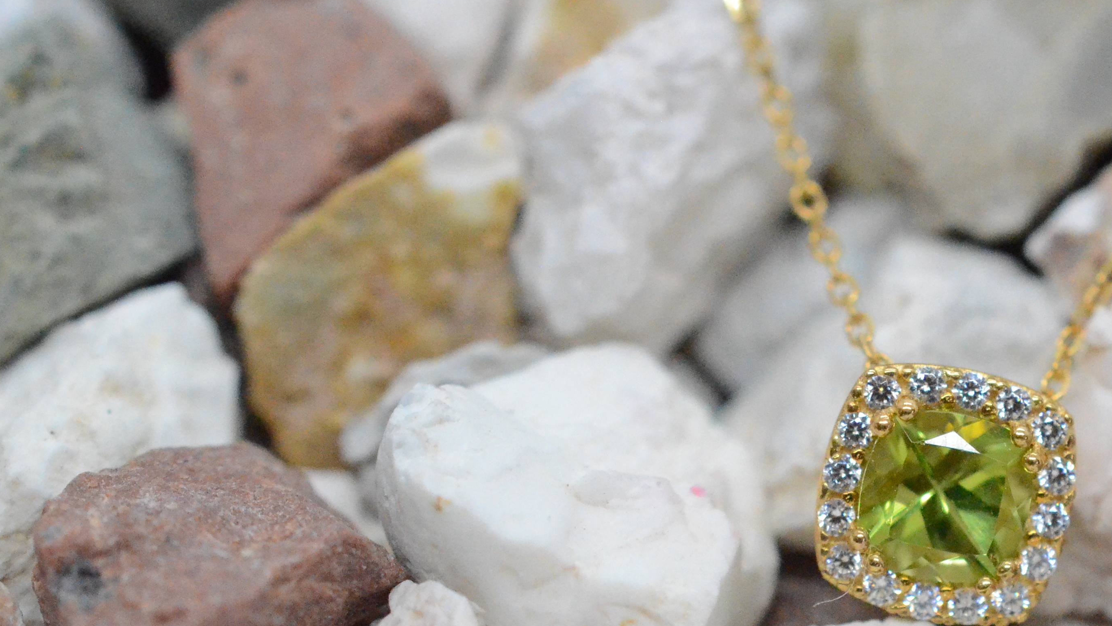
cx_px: 916
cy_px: 515
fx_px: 3332
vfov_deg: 10.7
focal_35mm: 113
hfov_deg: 18.7
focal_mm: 40
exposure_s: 1/2500
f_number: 6.3
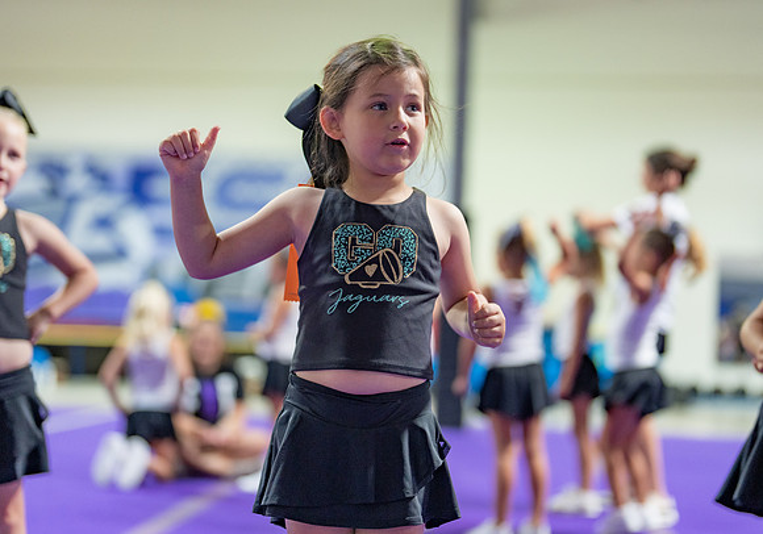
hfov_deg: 29.4
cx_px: 382
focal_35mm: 67
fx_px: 1452
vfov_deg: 20.8
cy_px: 244
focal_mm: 50
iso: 800
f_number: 1.2
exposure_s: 1/320
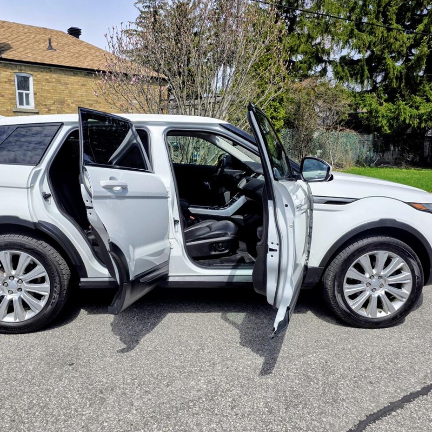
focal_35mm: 28
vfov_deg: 57.3
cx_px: 182
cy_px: 211
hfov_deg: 57.0
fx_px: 395
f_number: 1.7
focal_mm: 6.25
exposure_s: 1/7626
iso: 80
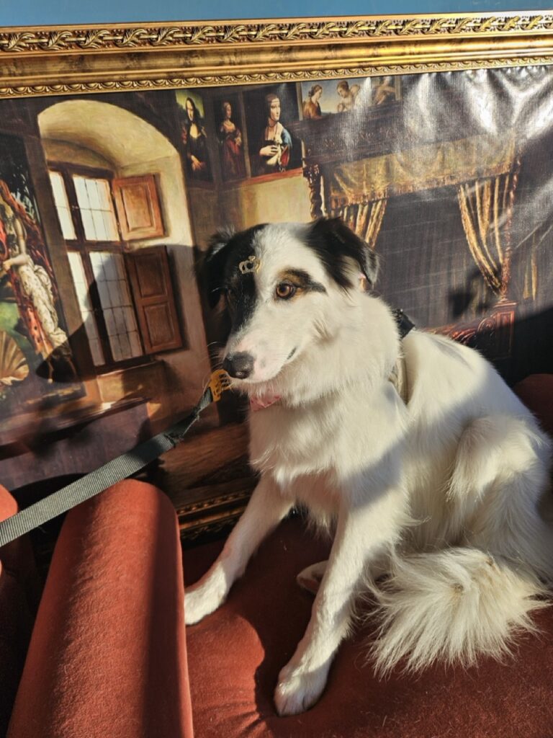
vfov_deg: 73.9
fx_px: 490
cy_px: 369
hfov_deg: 58.9
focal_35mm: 23
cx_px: 276
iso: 25
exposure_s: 1/374
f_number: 1.8
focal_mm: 5.4
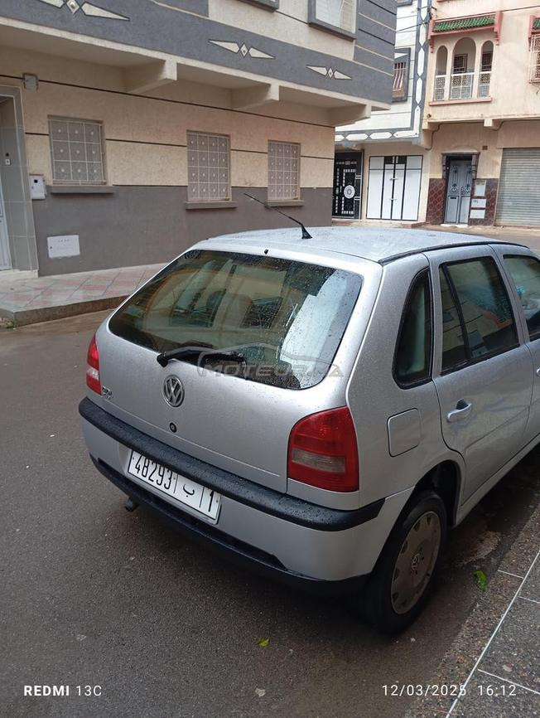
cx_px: 270
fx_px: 581
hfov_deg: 49.9
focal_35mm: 28
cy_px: 359
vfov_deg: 63.4
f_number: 1.8
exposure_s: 1/100
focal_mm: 4.22
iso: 136
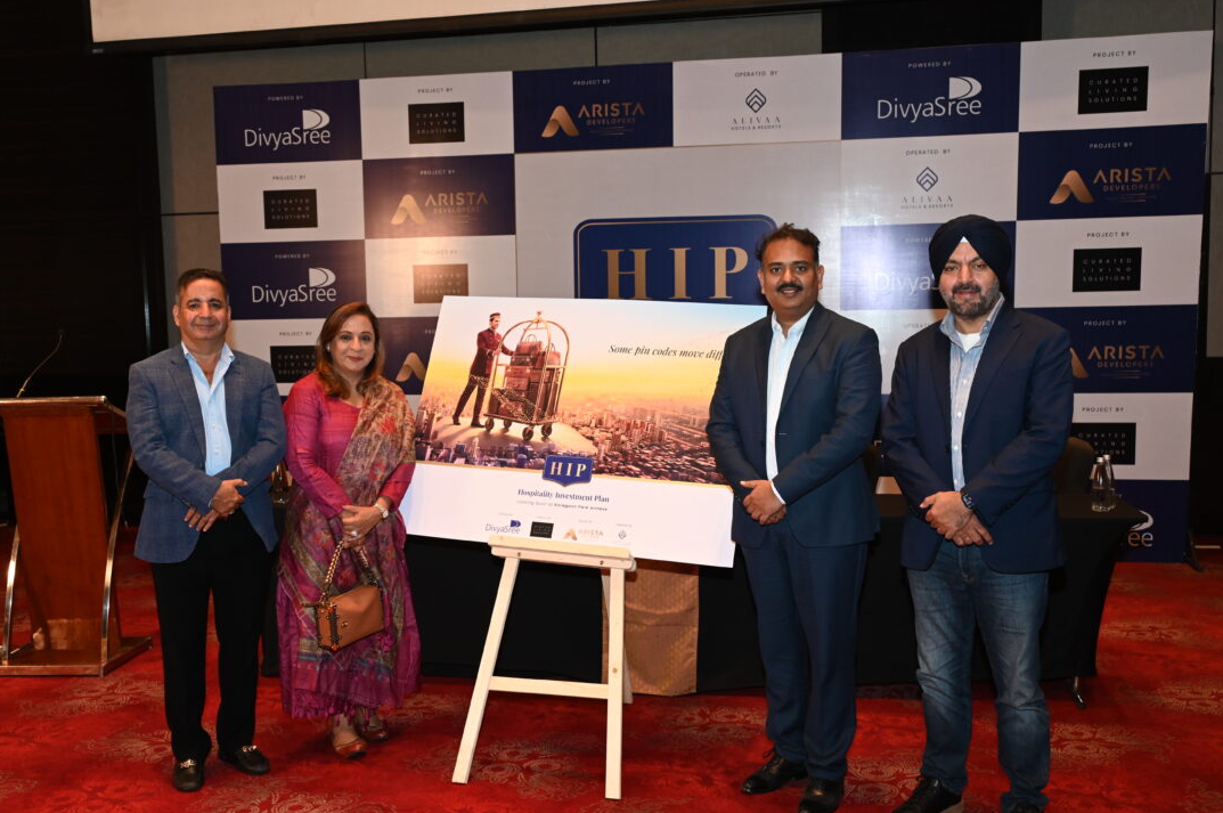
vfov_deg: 36.8
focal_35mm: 36
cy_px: 438
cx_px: 609
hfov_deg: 53.2
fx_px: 1222
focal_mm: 33
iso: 2000
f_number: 5.6
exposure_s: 1/80
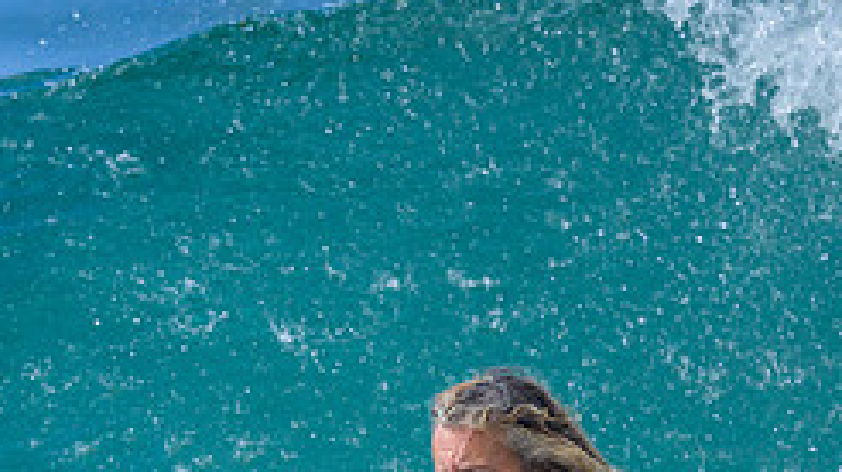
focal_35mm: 1976
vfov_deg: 0.6
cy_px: 617
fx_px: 44088
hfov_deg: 1.1
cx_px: 243
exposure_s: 1/2000
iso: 640
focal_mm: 800
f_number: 6.3
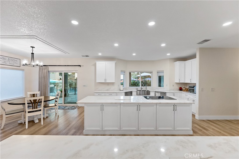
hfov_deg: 104.2
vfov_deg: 81.2
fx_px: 93
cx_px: 120
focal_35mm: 14
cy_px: 80
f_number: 4
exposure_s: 1/160
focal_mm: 14
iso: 800
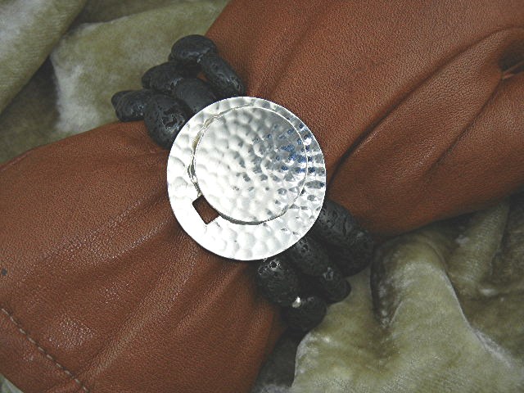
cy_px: 196
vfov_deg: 24.8
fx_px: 893
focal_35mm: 59
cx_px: 262
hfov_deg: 32.7
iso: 200
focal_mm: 10.6
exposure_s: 1/31.1
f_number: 4
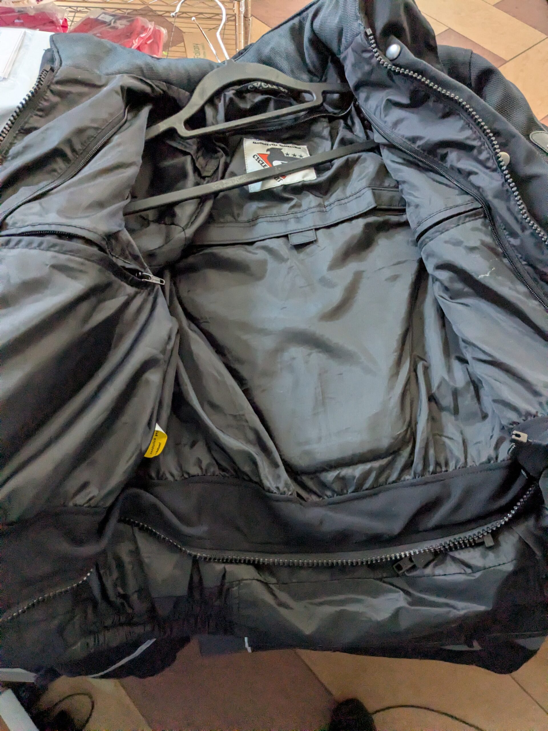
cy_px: 366
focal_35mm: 27
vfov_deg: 65.3
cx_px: 274
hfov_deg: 51.4
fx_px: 570
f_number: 1.73
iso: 1243
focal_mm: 4.38
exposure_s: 1/99.9
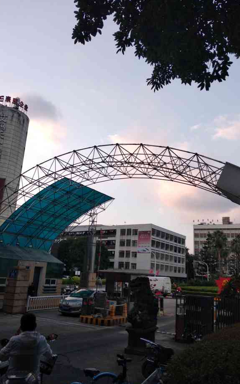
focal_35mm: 28
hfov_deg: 44.5
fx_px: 293
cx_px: 126
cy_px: 194
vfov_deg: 66.5
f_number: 2.2
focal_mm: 3.81
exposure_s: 1/141
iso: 100
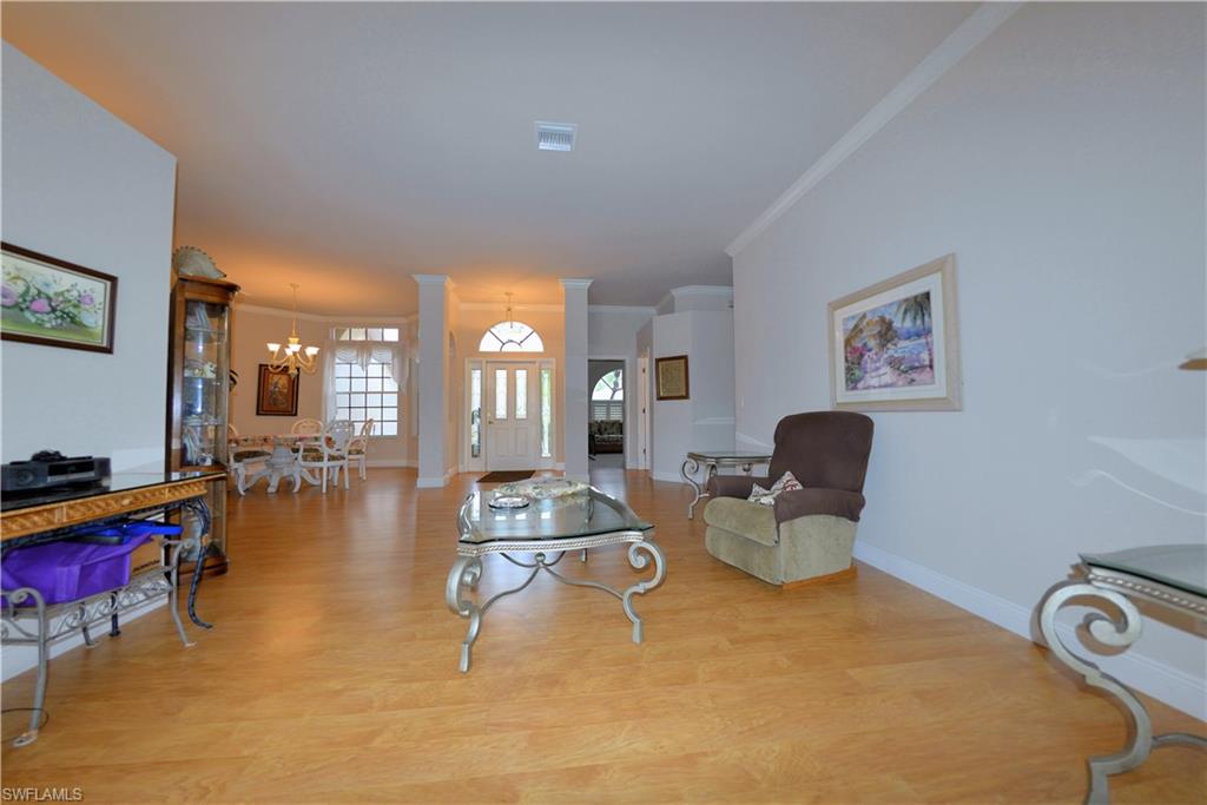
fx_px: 536
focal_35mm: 16
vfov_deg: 73.8
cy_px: 402
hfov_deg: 96.7
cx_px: 604
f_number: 4
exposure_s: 1/80
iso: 400
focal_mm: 16
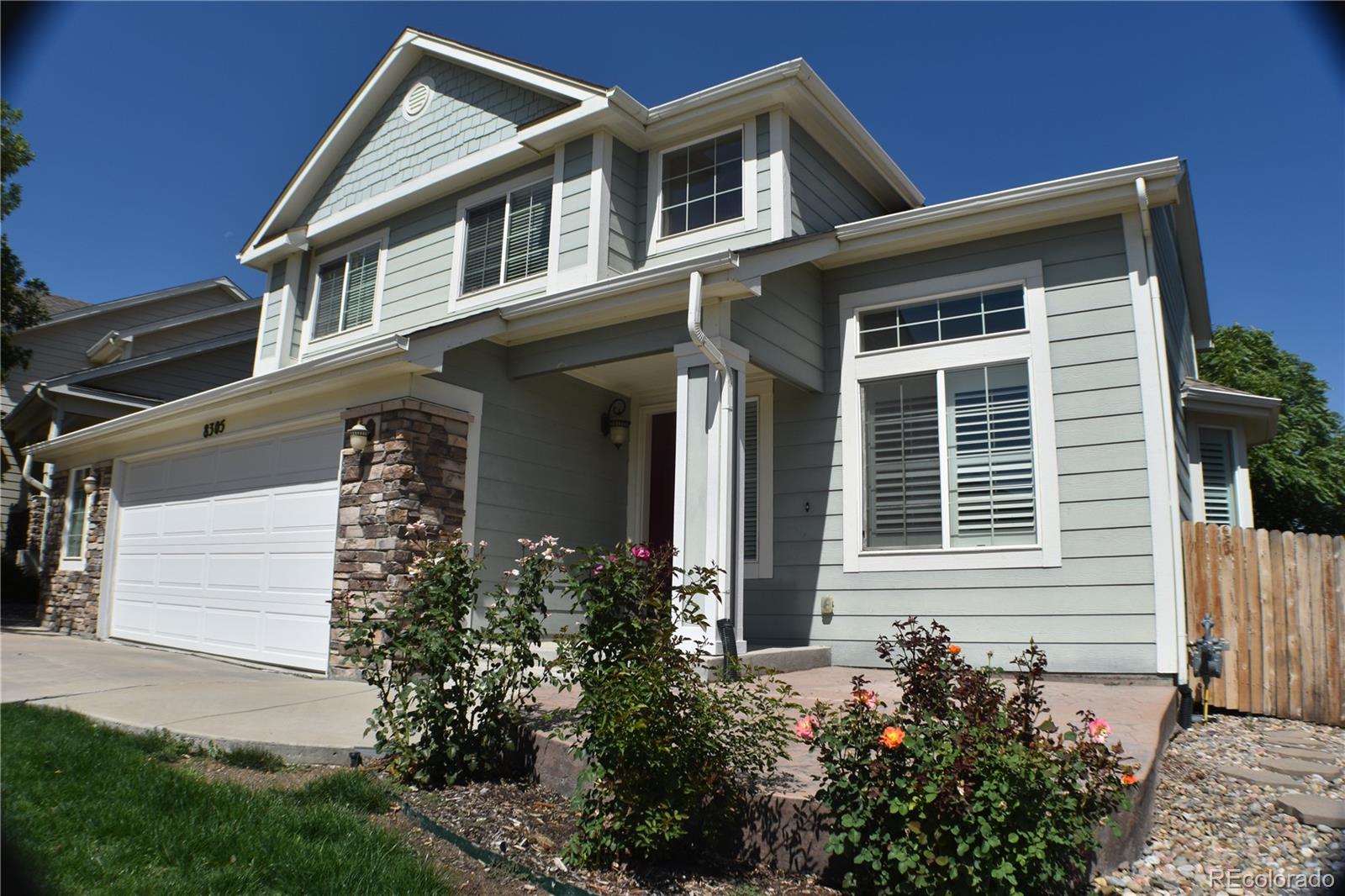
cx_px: 672
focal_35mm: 32
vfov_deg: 41.7
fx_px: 1177
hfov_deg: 59.5
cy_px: 448
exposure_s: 1/500
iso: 200
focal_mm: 21
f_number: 11
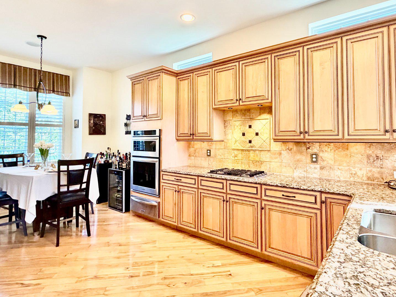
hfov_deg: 81.6
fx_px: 229
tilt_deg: +0.8
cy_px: 132
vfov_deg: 65.8
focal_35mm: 20
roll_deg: +0.1
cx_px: 212
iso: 250
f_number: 2.2
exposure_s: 1/120
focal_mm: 2.22
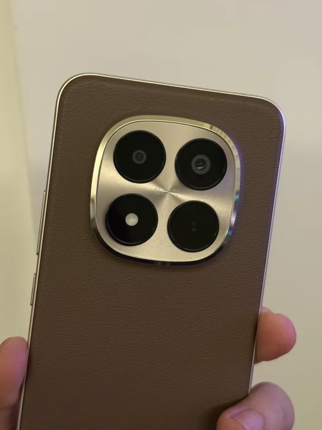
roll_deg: -0.2
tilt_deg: -30.4
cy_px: 189
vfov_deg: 34.9
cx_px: 164
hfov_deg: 26.5
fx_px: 682
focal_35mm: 55
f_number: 1.78
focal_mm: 6.76
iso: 640
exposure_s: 1/30
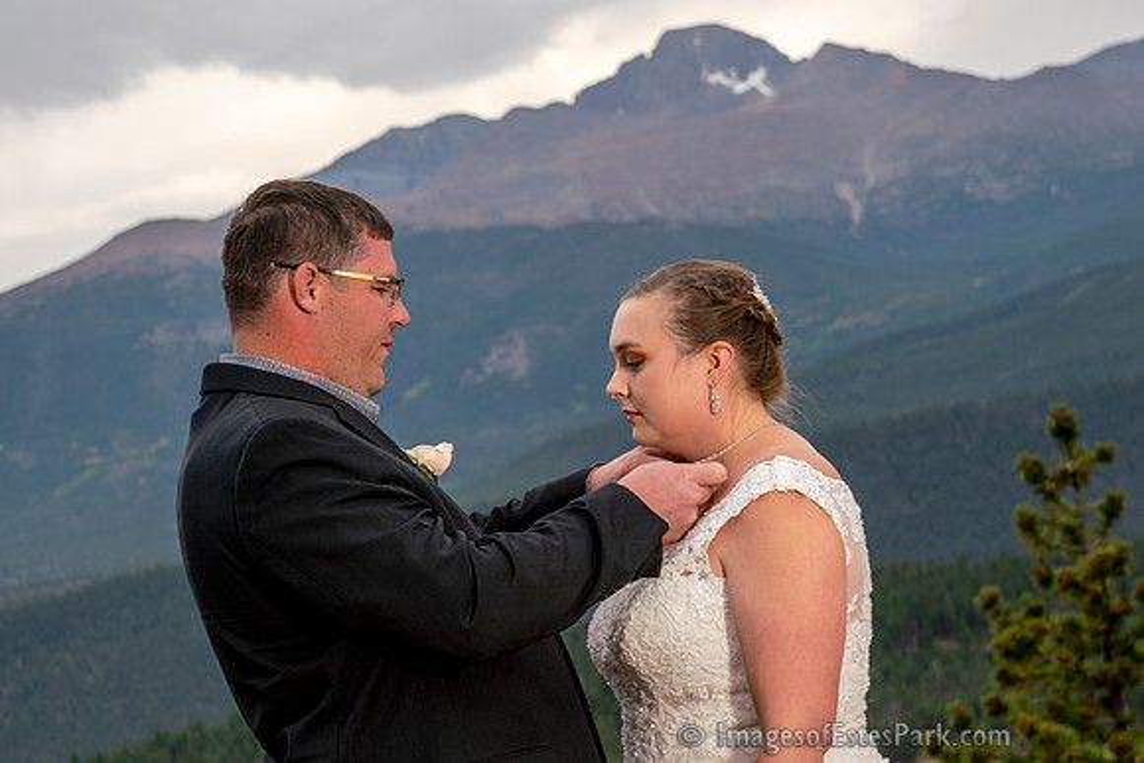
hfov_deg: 28.8
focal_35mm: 70
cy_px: 382
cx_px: 572
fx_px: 2225
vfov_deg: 19.5
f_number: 6.3
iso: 100
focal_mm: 70
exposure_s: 1/80
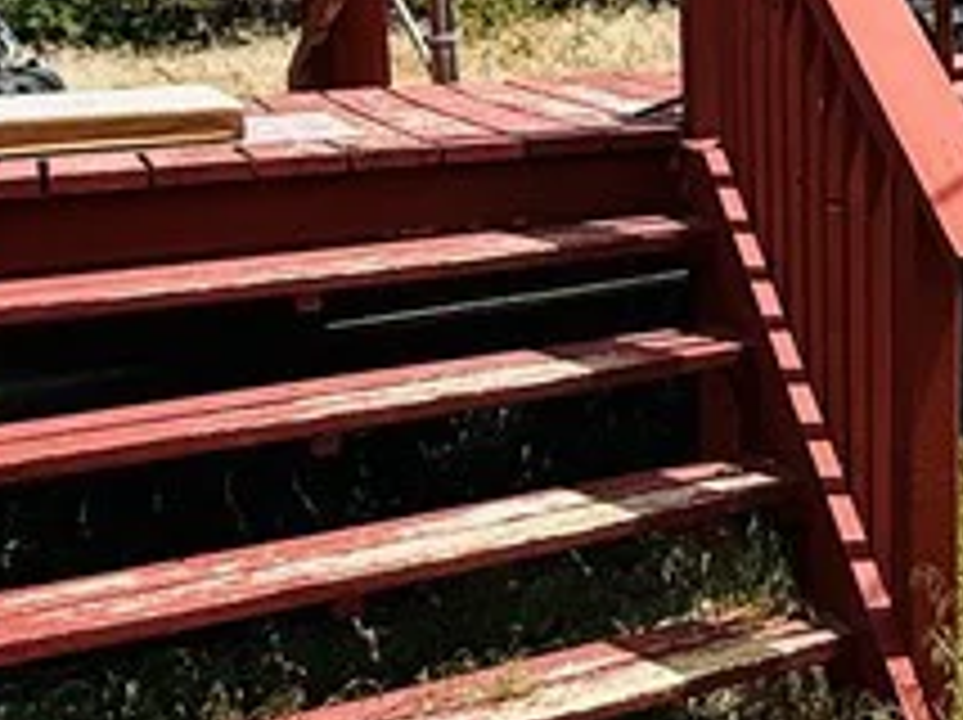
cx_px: 1732
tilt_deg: +0.0
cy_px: -63
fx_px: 1862
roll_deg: +0.3
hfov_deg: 20.5
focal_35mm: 67
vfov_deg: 20.9
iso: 50
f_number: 2.2
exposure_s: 1/1613
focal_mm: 2.22
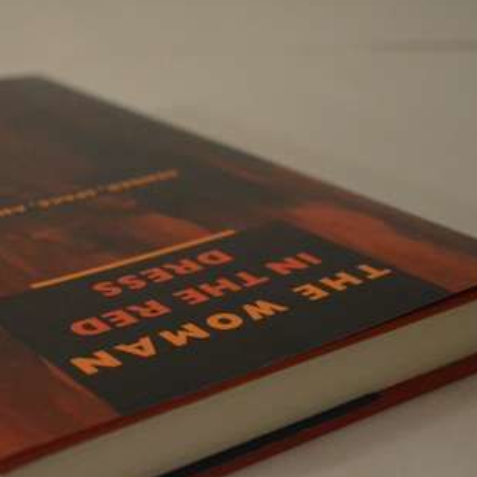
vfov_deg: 24.9
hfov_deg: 24.6
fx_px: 1076
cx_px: 98
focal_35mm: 69
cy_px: 325
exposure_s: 1/60
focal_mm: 26
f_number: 4.2
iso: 3200
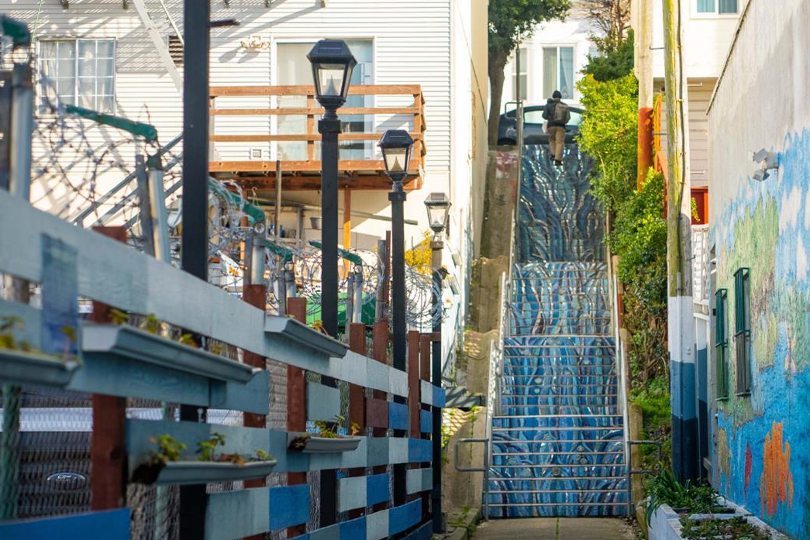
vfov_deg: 11.2
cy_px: 273
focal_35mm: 122
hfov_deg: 16.7
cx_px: 577
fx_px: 2745
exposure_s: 1/160
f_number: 4
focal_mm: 85
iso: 320
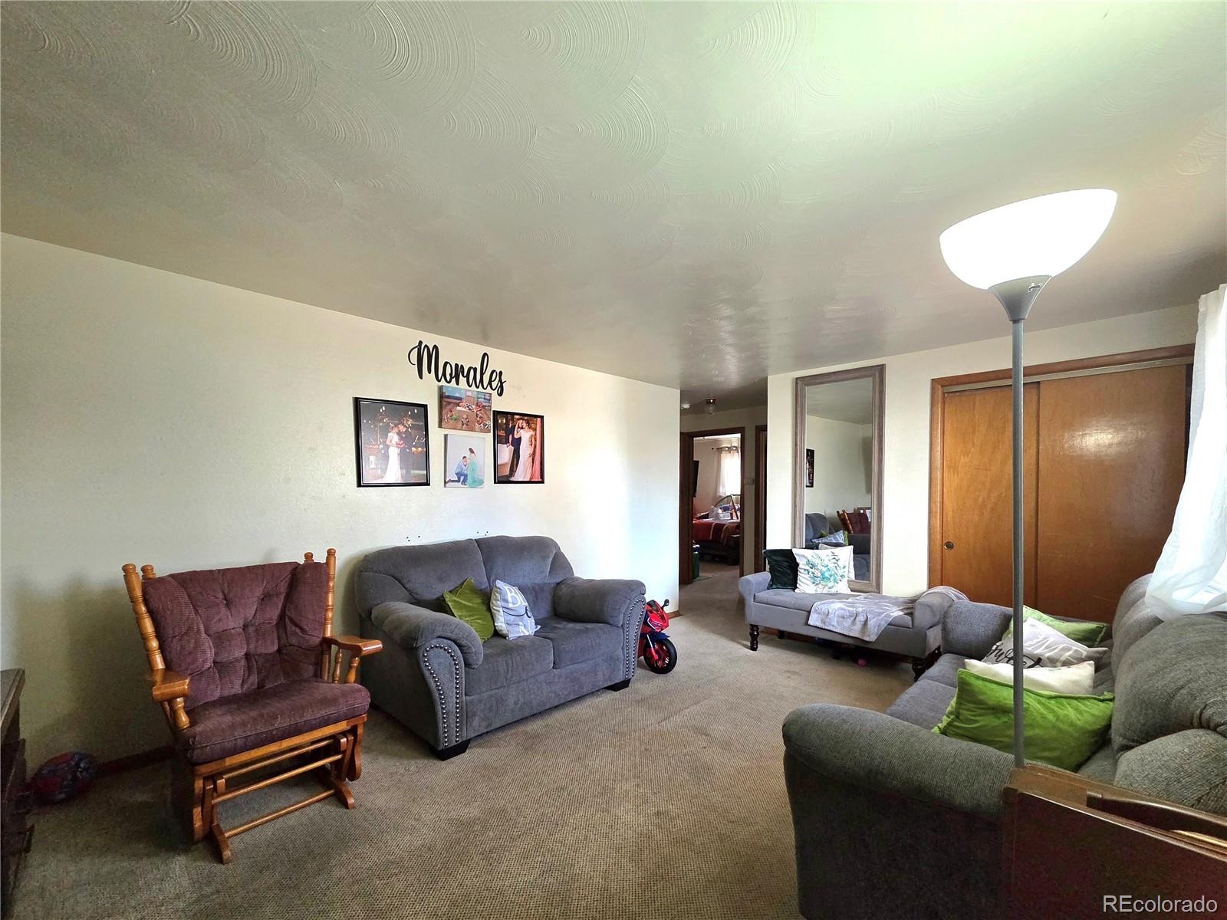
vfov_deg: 89.9
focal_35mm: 13
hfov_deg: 106.2
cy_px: 460
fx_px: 461
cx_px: 614
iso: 400
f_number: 2.2
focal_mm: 2.2
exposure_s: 1/60.2
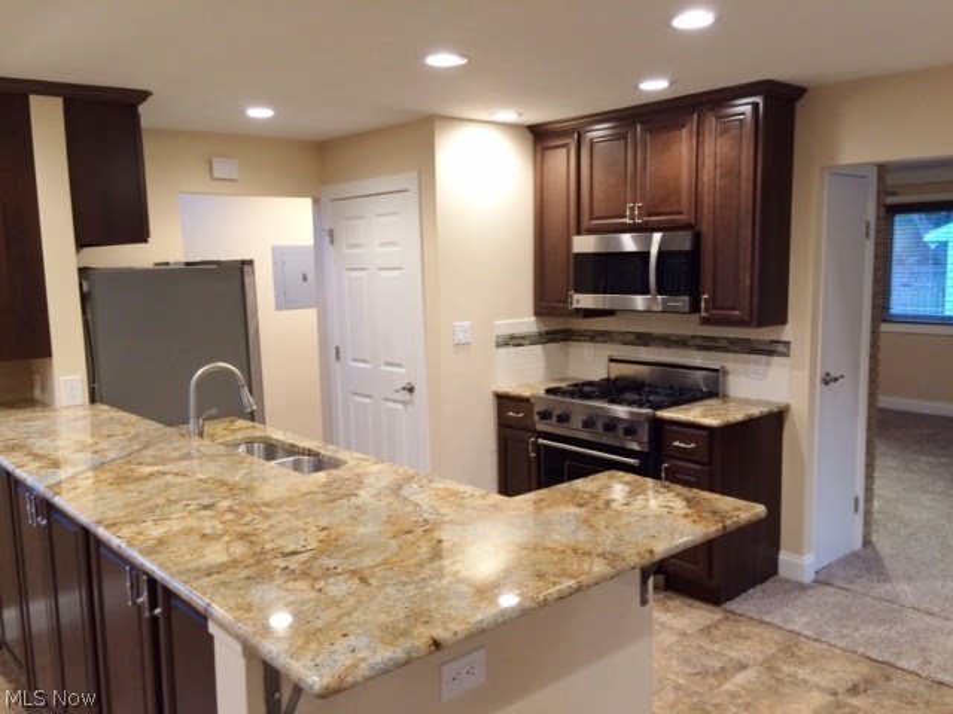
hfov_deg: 61.7
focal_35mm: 29
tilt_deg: -7.1
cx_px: 476
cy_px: 357
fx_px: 798
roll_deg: +0.0
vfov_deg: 48.2
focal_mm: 4.15
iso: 100
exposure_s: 1/30
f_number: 2.2
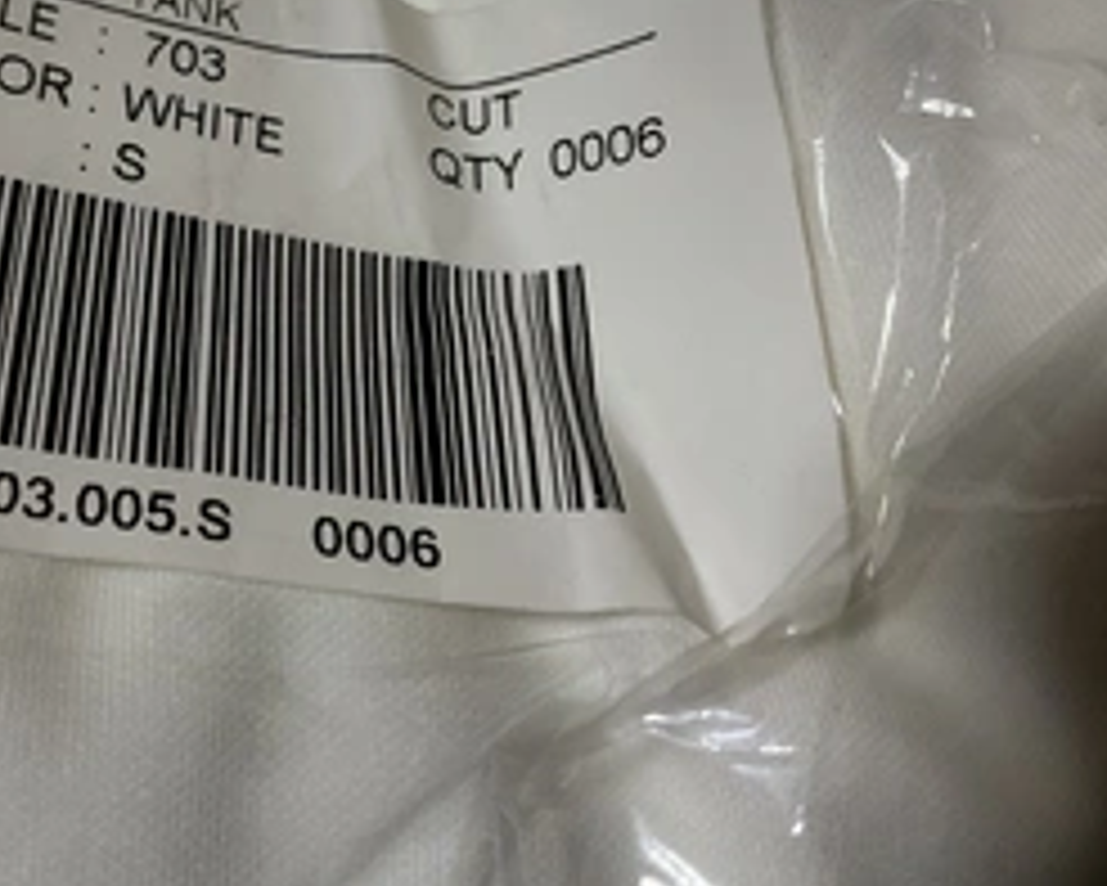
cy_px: 216
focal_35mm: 46
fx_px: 1508
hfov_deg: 39.3
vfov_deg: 32.1
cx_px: 279
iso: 160
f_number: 1.8
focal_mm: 3
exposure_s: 1/60
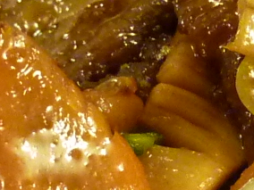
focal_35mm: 180
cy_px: 254
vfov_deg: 8.1
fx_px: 1321
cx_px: 263
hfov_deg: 10.9
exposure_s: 1/15
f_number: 3.3
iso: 400
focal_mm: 4.1
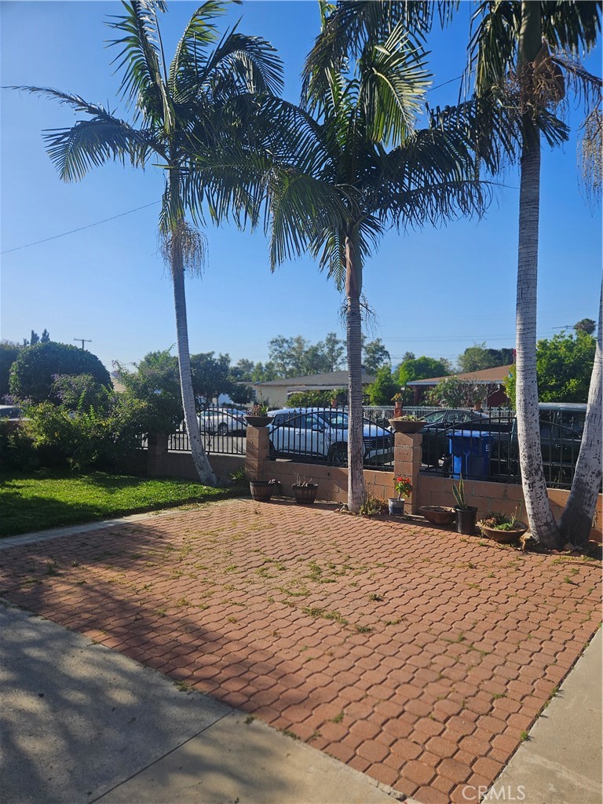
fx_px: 534
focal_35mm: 23
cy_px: 402
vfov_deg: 73.9
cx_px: 302
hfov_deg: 58.9
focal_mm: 5.4
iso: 25
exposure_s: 1/1989
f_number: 1.8
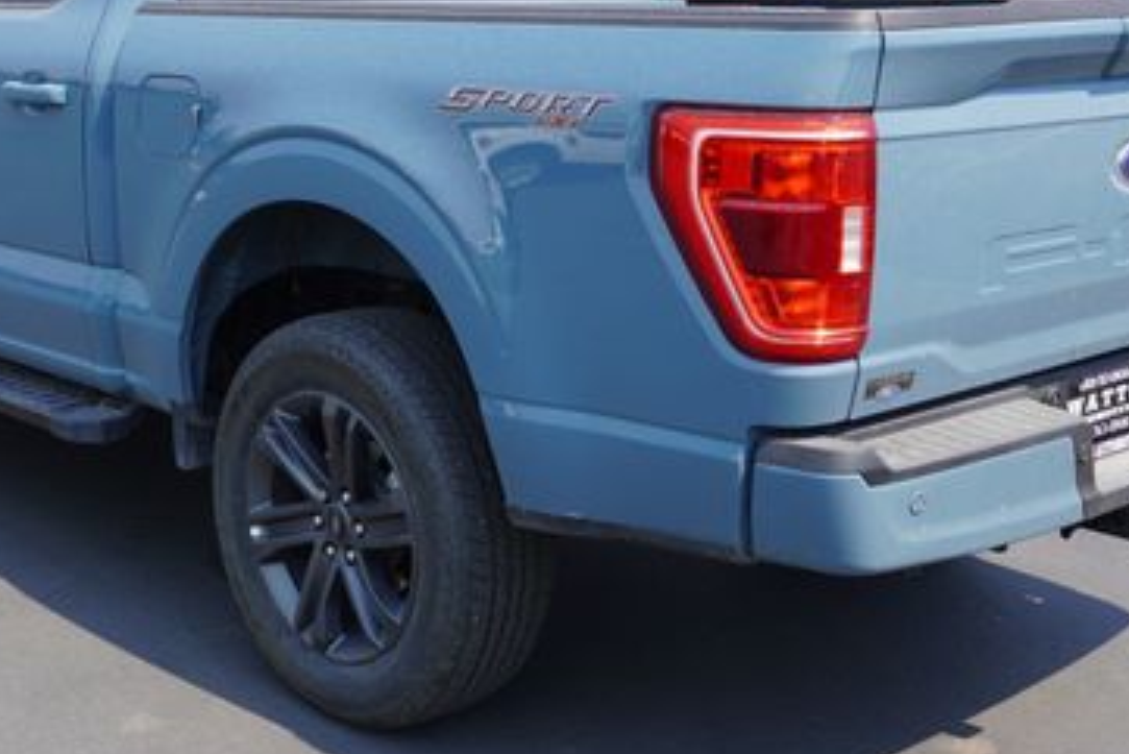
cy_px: 285
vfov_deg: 24.2
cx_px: 450
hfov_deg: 35.6
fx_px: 1753
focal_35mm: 56
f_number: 8
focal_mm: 21
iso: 100
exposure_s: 1/125
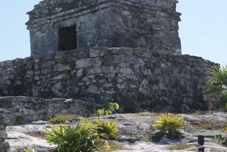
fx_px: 713
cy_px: 46
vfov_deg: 12.1
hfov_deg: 18.1
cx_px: 88
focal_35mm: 113
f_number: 13
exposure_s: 1/100
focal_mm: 50
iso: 100
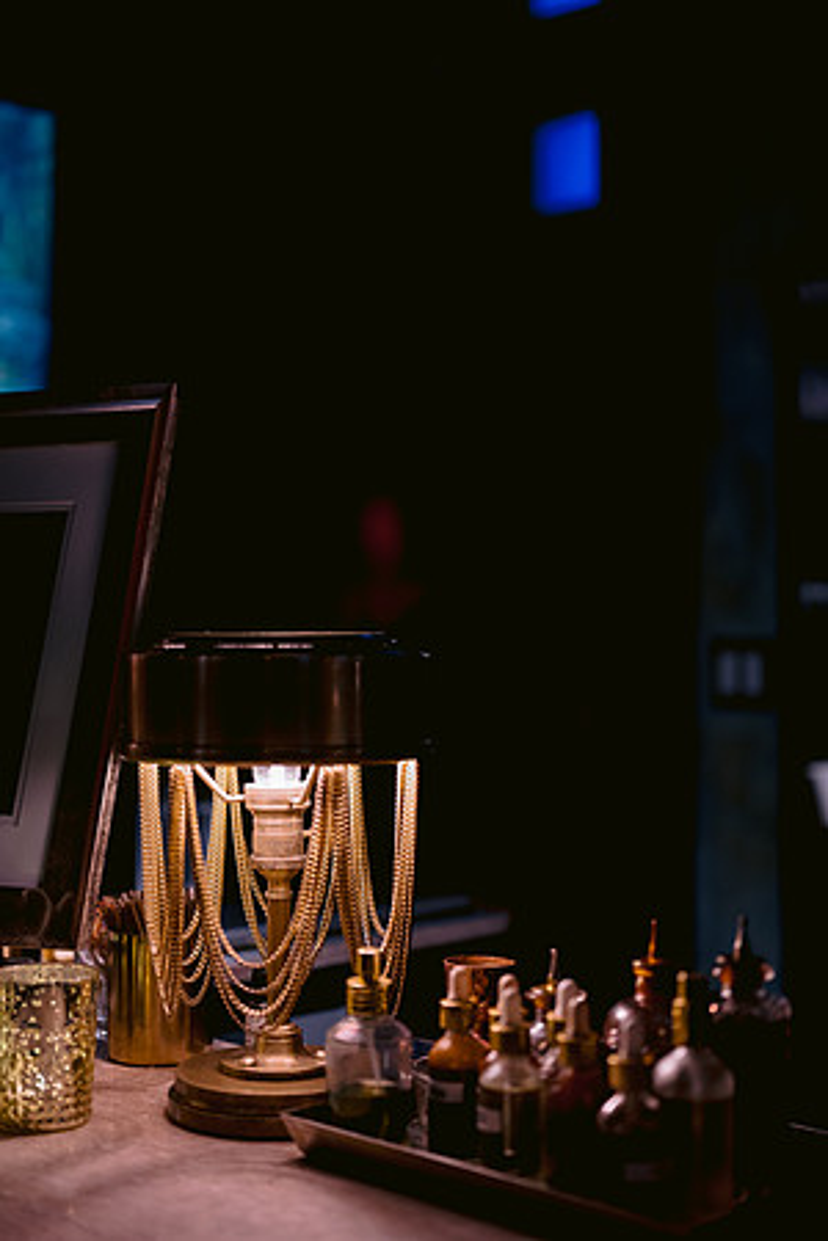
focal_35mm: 50
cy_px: 620
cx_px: 414
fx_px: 1725
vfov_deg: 39.6
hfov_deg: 27.0
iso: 800
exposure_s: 1/40
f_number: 1.8
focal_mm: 50
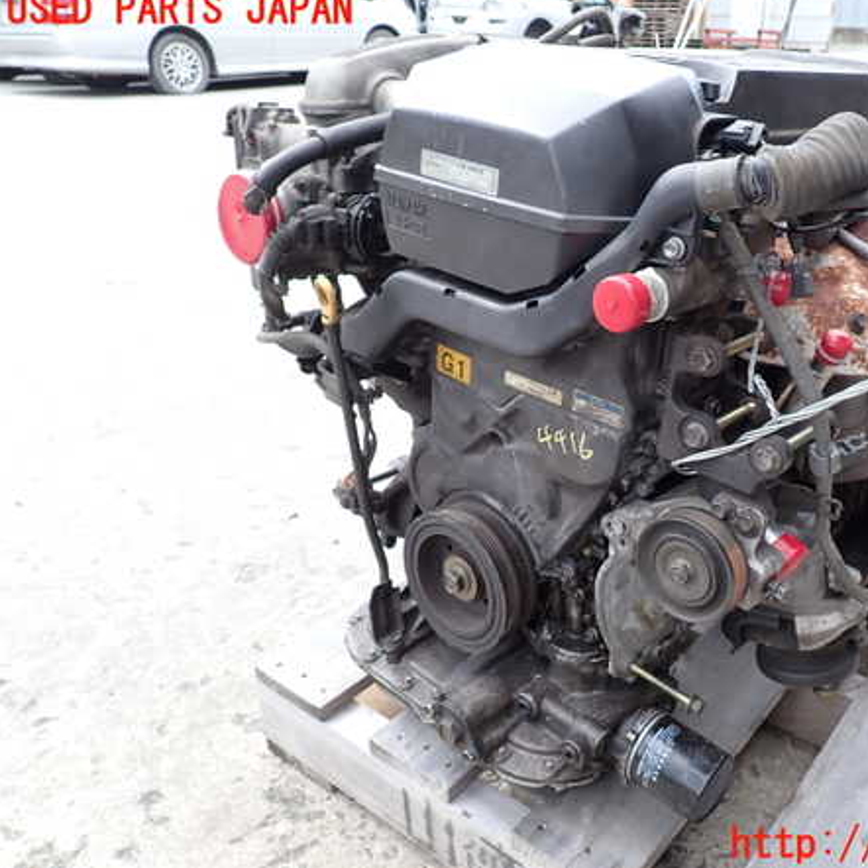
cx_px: 585
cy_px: 428
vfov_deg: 54.0
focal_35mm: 30
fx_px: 851
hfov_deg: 52.9
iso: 100
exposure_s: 1/200
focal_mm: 4.5
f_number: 2.8
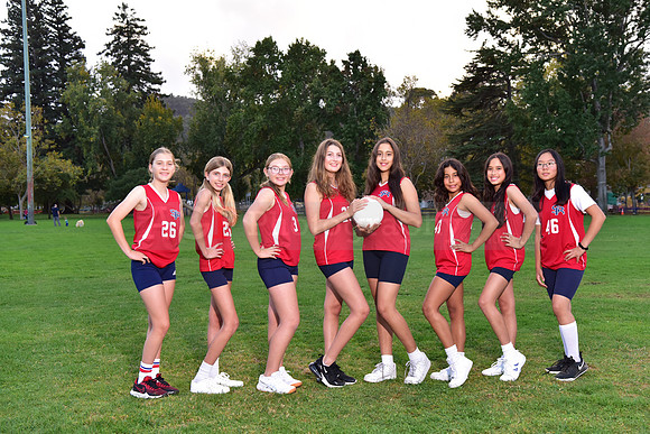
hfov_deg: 41.1
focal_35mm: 48
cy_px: 217
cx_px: 325
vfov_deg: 28.1
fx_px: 867
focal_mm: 48
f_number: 5.6
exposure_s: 1/200
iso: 800
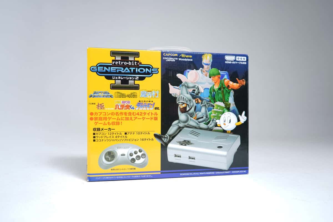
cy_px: 111
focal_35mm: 28
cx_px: 166
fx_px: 259
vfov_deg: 46.4
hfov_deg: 65.5
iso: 64
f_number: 4
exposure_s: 1/5
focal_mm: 28
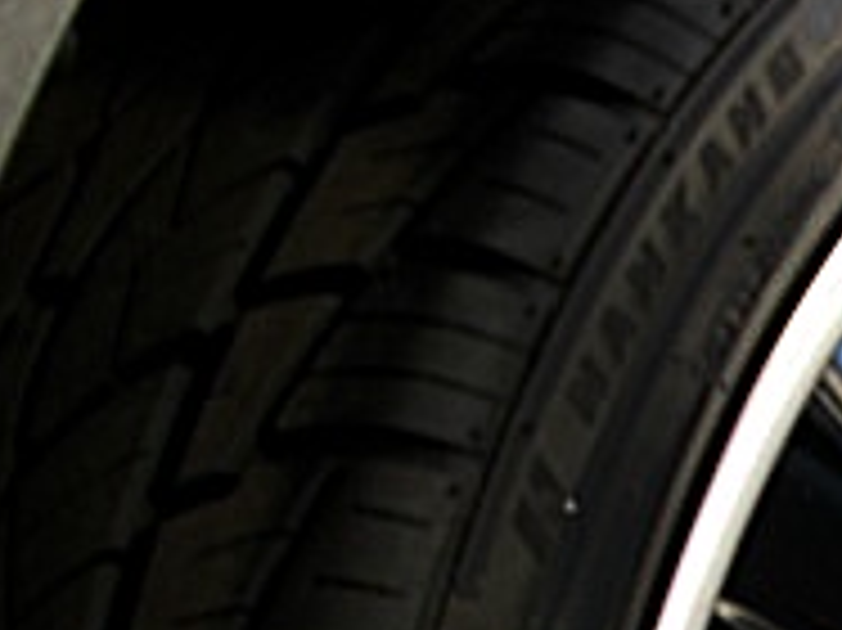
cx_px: 1423
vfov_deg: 11.5
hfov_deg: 14.5
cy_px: 976
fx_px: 2990
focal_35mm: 123
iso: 50
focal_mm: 6.3
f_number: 2.8
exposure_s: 1/80
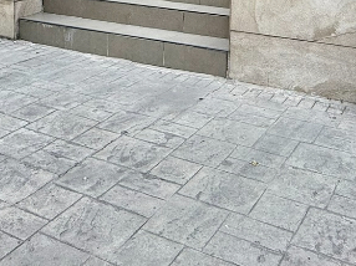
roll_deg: -1.1
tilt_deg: +0.0
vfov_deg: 25.6
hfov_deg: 38.9
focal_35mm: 49
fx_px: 504
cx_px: 199
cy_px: -76
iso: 50
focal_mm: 2.22
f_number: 2.2
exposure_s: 1/221
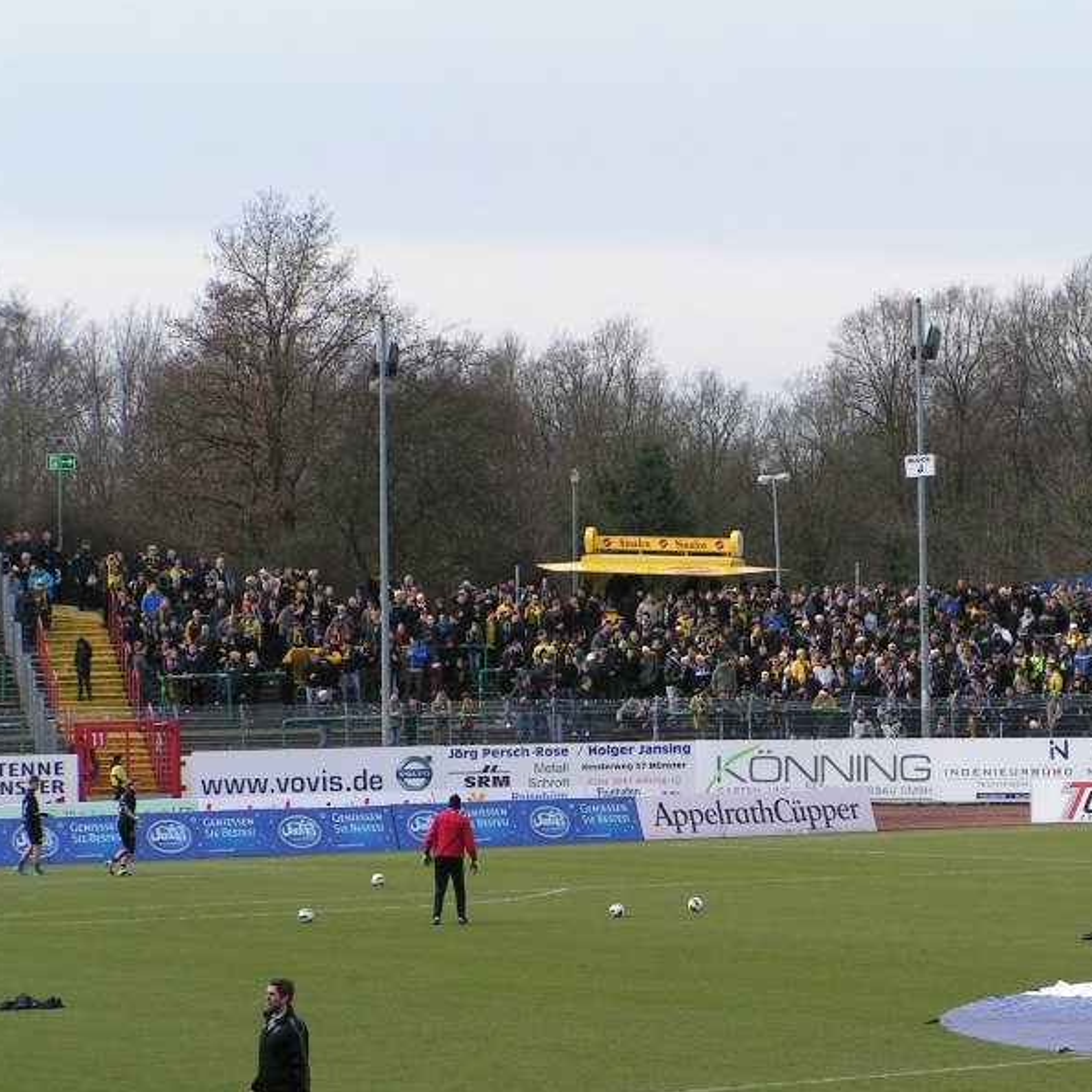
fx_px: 6067
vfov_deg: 10.3
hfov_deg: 10.3
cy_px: 545
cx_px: 694
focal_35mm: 170
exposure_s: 1/250
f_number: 5.6
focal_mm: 21.9
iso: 50
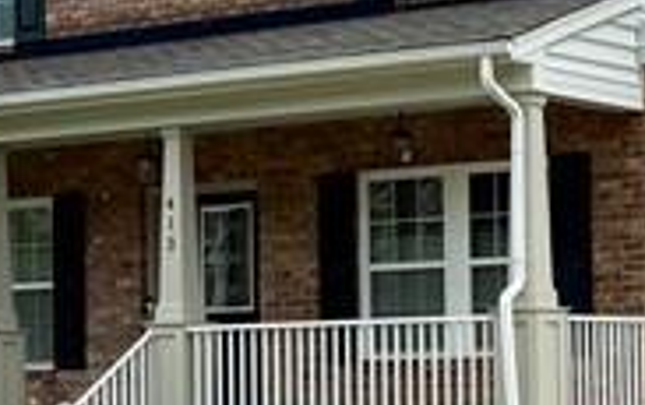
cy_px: 268
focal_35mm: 142
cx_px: 455
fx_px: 2500
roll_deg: +0.8
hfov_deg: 14.7
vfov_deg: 9.3
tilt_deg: +0.6
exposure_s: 1/5714
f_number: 1.78
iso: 80
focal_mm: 6.76
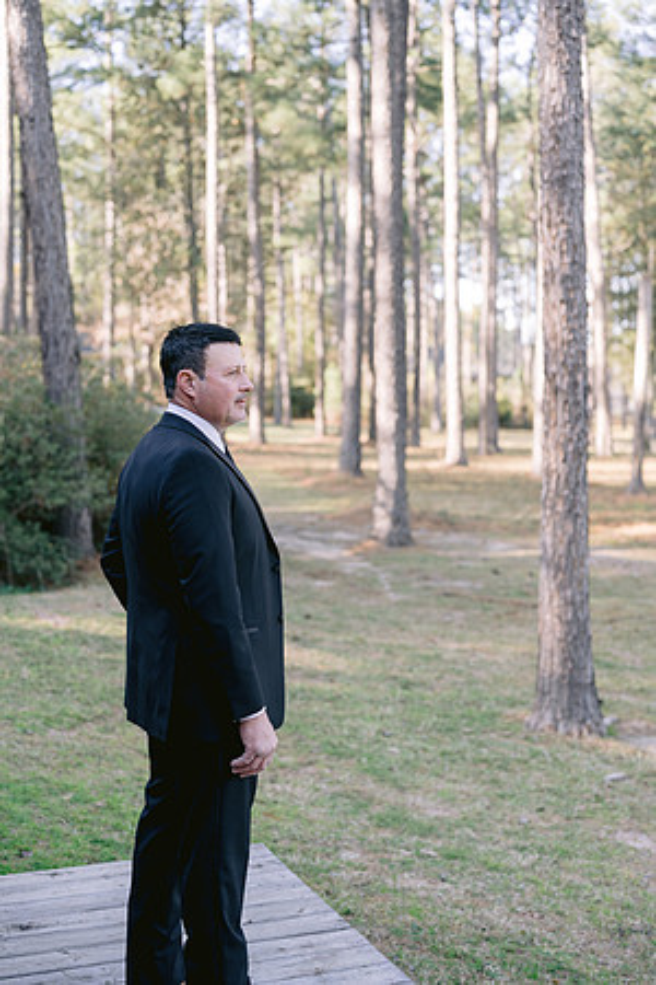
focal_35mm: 50
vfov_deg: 39.6
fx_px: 1367
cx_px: 328
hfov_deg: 27.0
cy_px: 492
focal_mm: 50
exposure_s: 1/200
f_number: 2.8
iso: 160
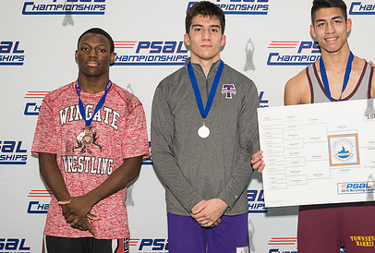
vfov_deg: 20.5
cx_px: 222
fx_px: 701
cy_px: 141
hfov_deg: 29.9
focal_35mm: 67
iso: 1600
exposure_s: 1/250
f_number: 5
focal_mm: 35
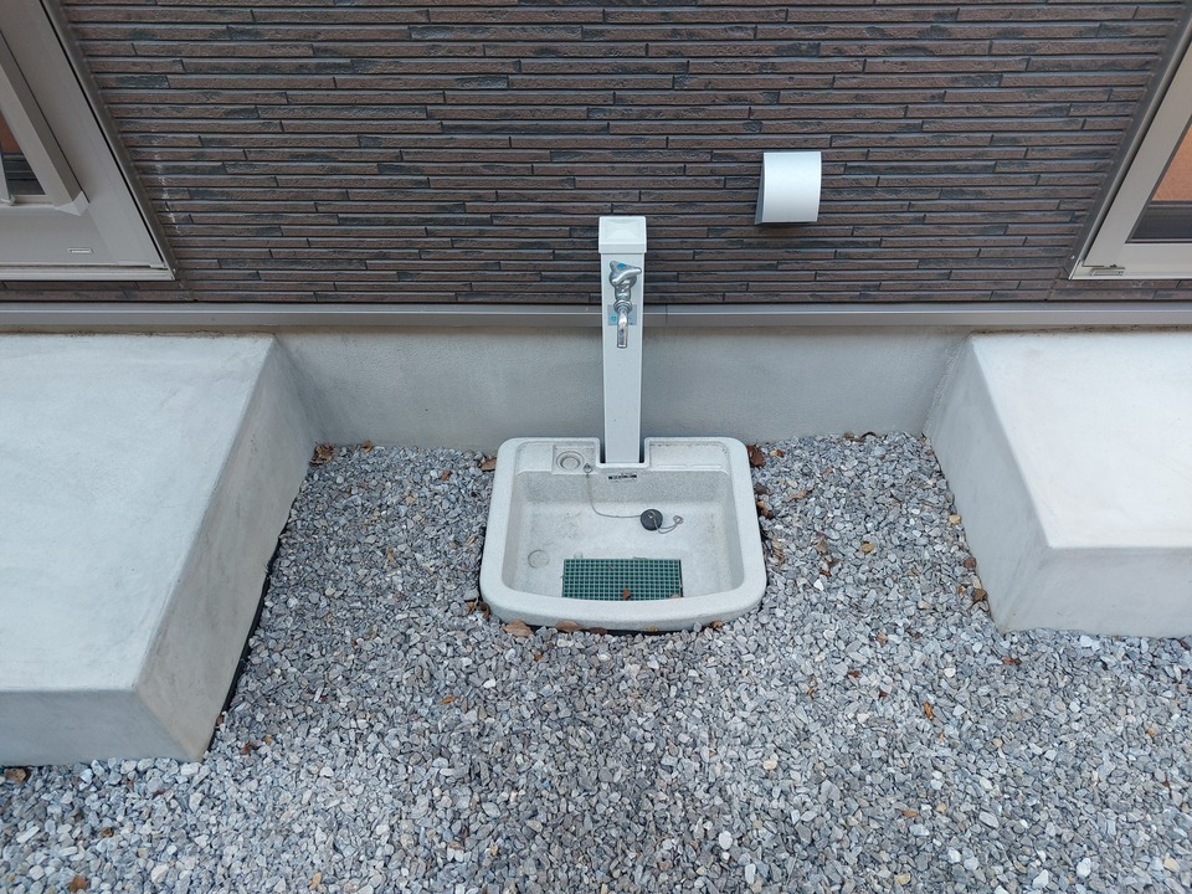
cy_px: 447
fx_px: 826
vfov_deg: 56.8
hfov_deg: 71.6
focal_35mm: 24
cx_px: 596
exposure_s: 1/120
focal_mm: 5.23
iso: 50
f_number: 1.8
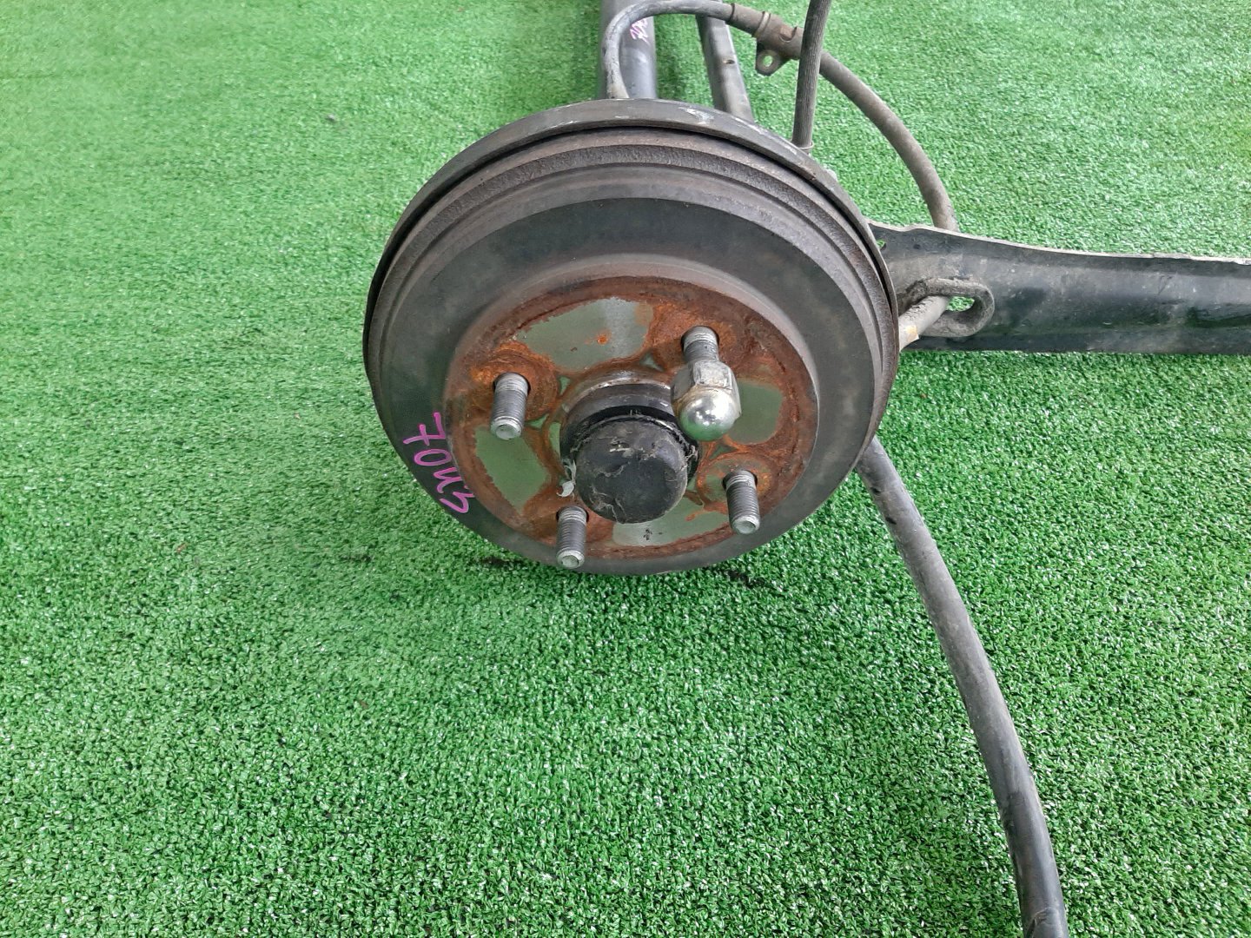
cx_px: 626
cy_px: 469
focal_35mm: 26
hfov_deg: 67.3
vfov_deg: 53.1
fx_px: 940
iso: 191
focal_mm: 3.93
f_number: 1.7
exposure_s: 1/33
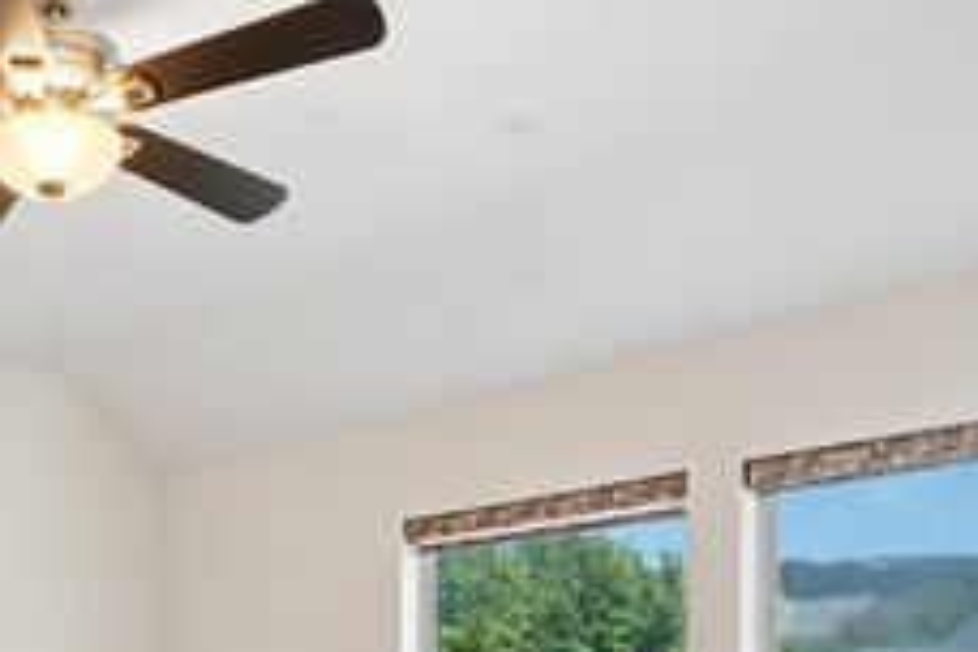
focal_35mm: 45
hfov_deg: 38.6
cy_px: 740
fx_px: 1222
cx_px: -4
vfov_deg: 27.1
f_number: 9
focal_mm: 16
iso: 400
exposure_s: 1/15
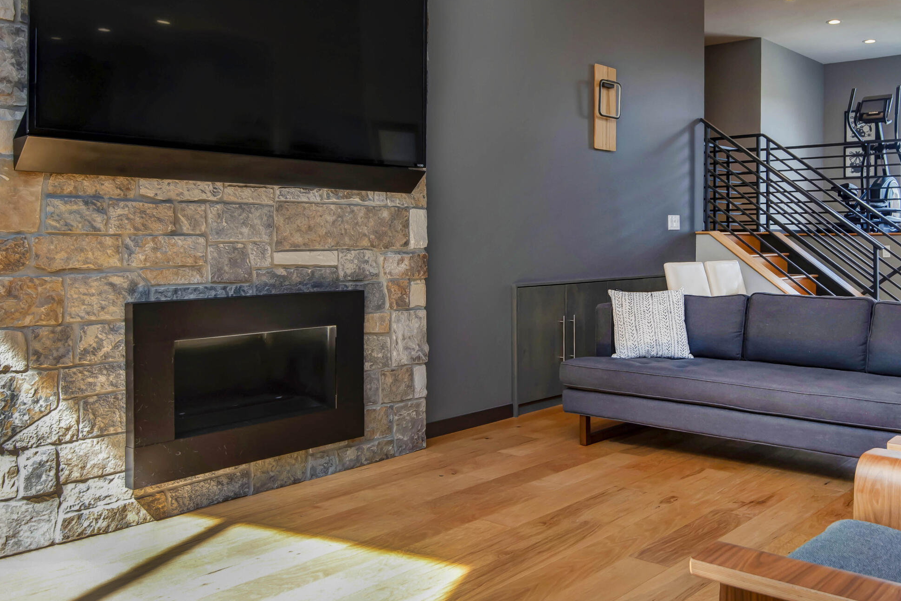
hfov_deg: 54.5
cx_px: 611
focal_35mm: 34
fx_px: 851
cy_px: 243
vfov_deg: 38.7
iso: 400
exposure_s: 1/100
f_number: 6.3
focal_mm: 22
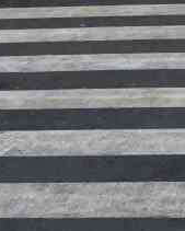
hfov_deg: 11.7
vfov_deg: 13.8
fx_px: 855
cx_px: 288
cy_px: -180
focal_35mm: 125
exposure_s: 1/33
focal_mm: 4.15
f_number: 2.2
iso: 40
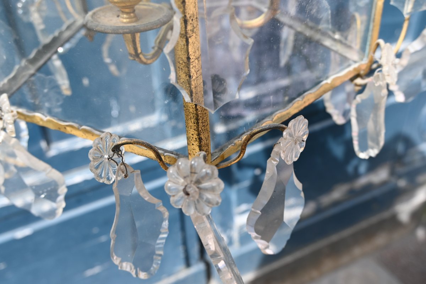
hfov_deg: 49.6
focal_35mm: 39
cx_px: 213
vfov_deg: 34.2
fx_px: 461
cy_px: 142
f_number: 5.6
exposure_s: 1/250
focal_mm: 26
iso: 160
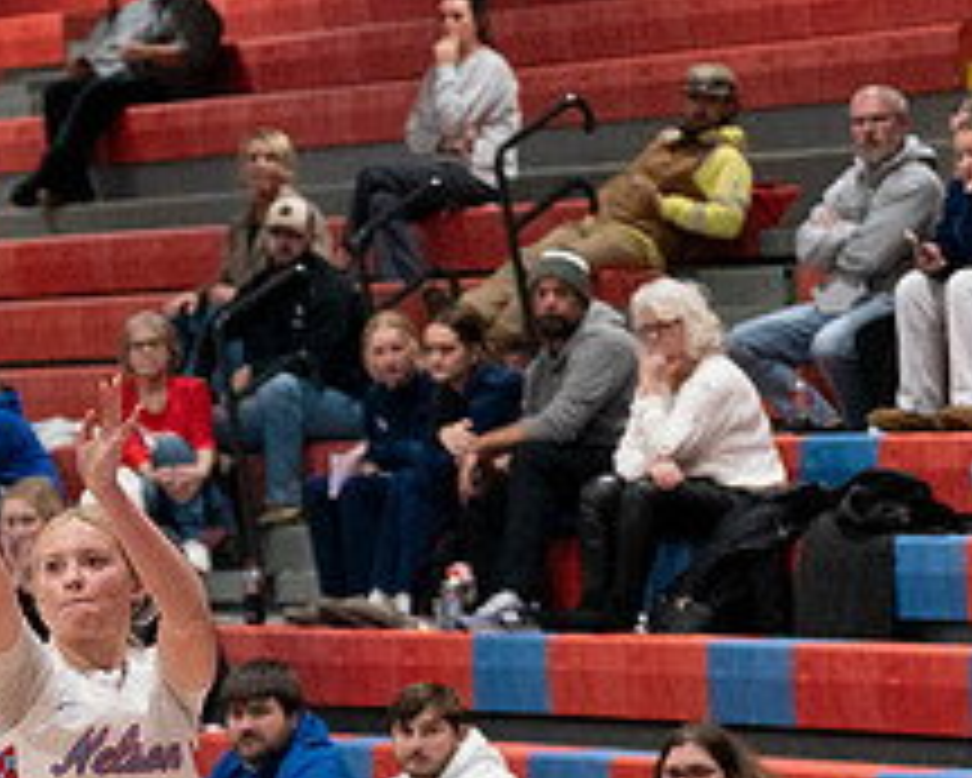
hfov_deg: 7.7
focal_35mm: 251
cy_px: 765
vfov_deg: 6.2
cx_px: 104
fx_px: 7224
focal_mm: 70
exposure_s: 1/1000
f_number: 2.8
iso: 4000
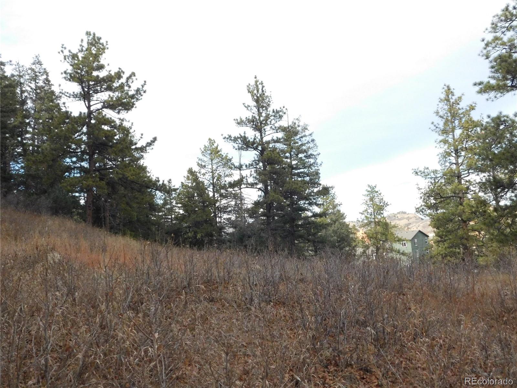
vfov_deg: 39.7
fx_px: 538
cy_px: 194
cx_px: 258
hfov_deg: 51.4
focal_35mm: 36
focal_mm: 6.3
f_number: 7
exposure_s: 1/640
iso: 800
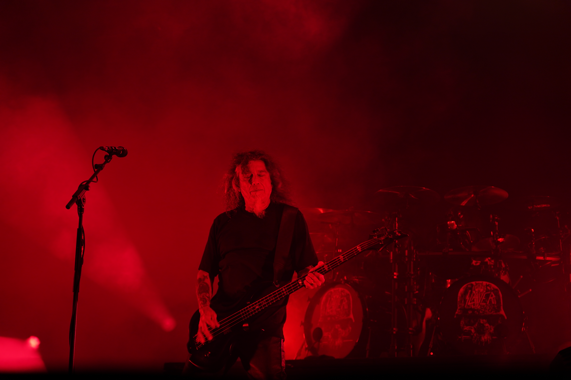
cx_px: 286
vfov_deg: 16.5
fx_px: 1316
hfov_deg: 24.5
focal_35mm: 83
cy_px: 190
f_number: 4
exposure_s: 1/100
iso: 400
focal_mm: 83
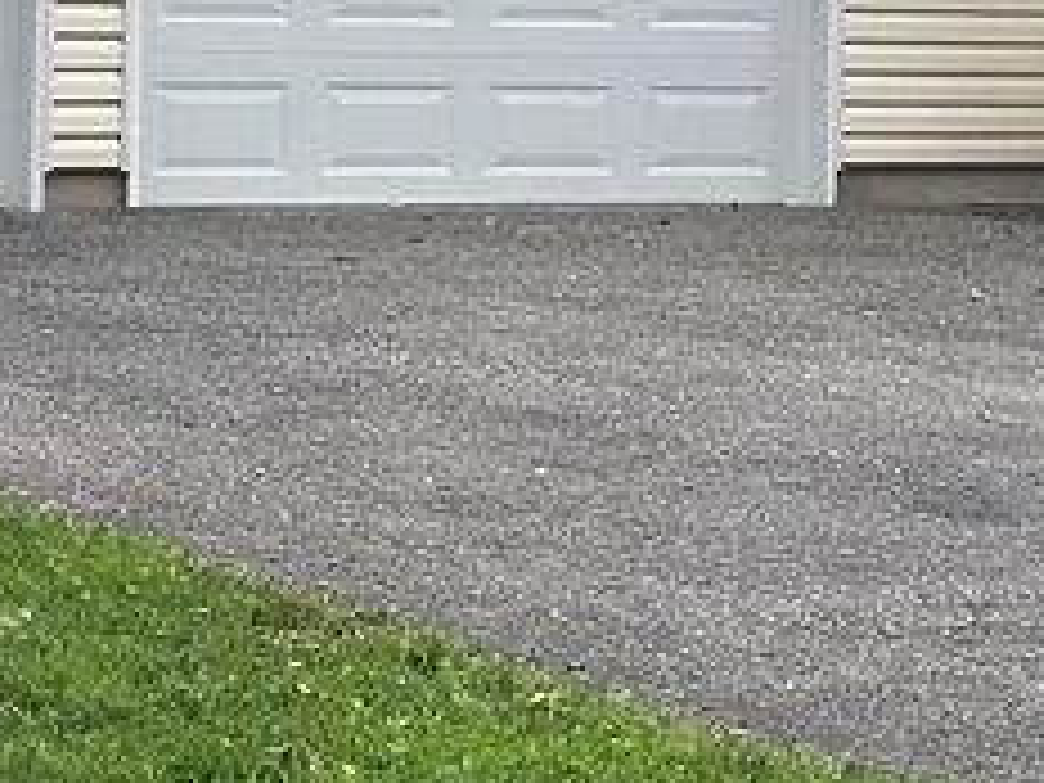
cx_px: 1174
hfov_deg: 9.2
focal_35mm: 212
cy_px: -544
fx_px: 6394
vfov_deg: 6.9
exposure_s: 1/541
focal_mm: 6.86
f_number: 1.78
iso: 64
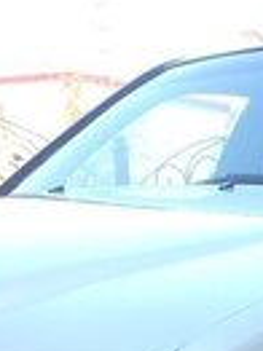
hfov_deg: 12.9
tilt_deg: -14.4
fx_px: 1116
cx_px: 362
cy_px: 539
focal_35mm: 110
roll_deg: +1.0
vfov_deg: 16.2
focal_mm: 4.15
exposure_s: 1/252
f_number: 2.2
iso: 32
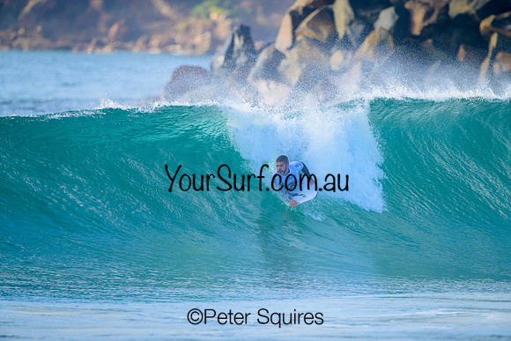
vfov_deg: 1.2
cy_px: 170
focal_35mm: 1120
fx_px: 15901
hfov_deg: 1.8
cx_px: 256
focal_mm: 1120
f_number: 9
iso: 1250
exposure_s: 1/1250
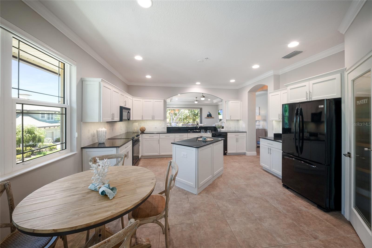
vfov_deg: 90.0
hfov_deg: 112.6
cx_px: 186
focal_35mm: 12
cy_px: 124
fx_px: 124
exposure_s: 1/13
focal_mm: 12
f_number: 10
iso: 1100
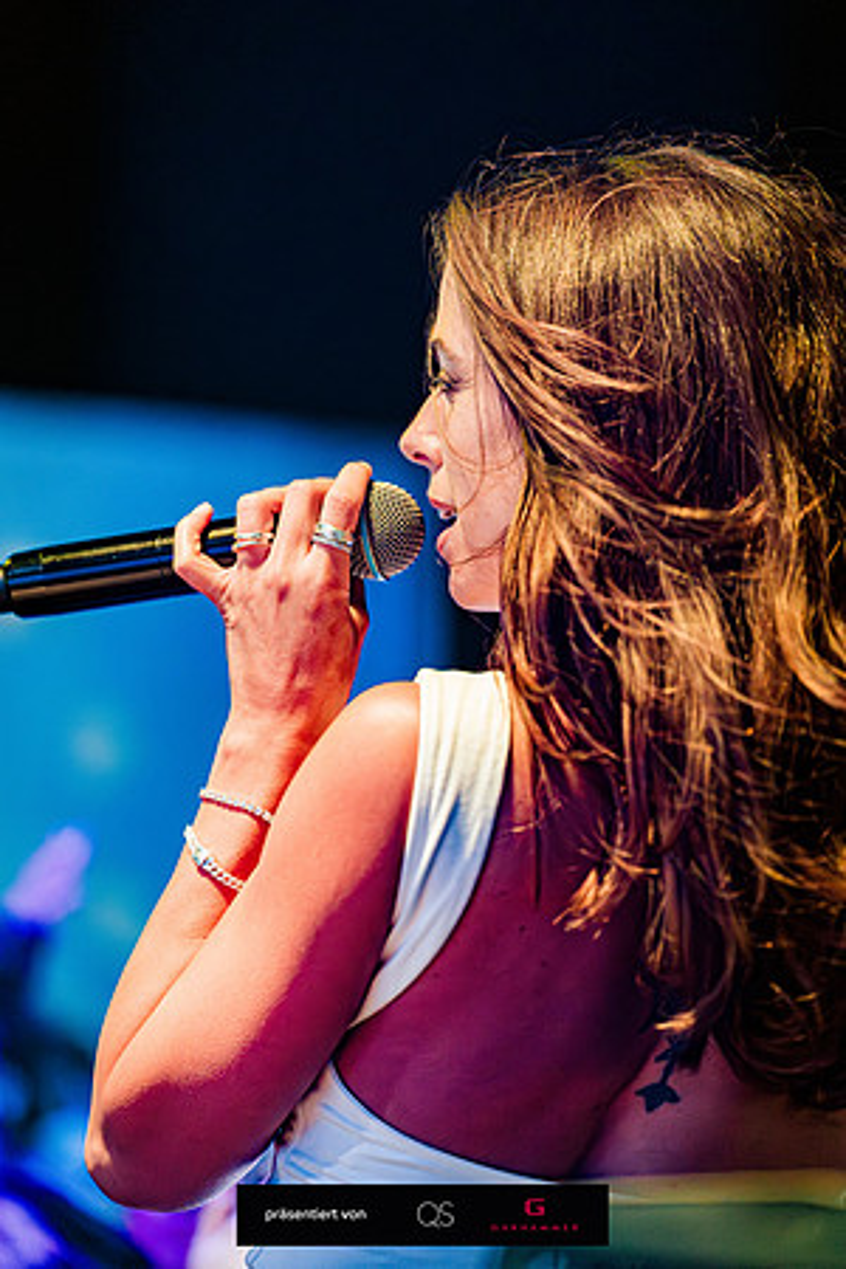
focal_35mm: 150
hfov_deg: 9.1
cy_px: 634
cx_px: 423
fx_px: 5287
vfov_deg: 13.7
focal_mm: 150
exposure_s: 1/160
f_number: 2.8
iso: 6400
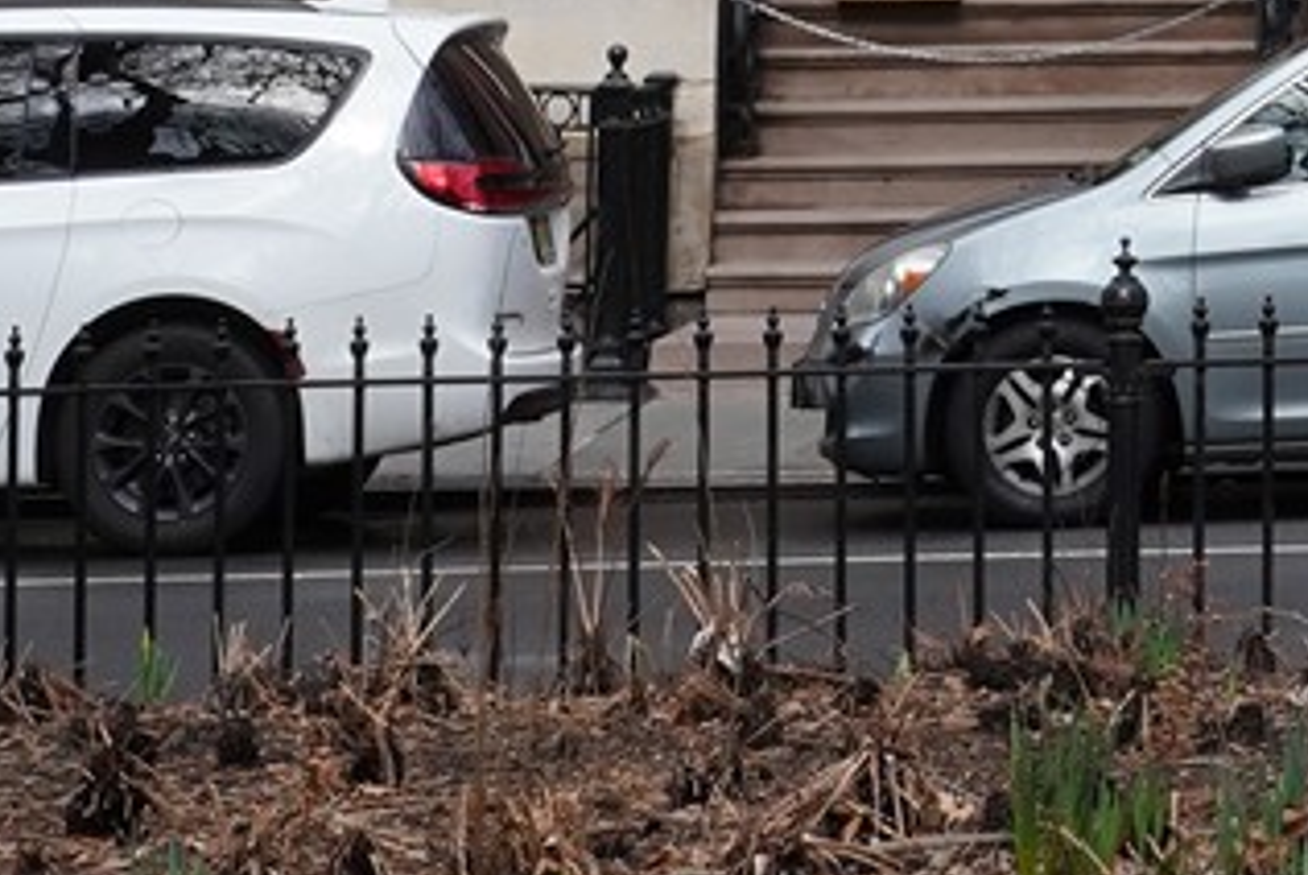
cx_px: 2364
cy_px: -1630
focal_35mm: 227
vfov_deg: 5.7
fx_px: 8255
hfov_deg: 8.7
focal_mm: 36
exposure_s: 1/100
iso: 400
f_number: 16
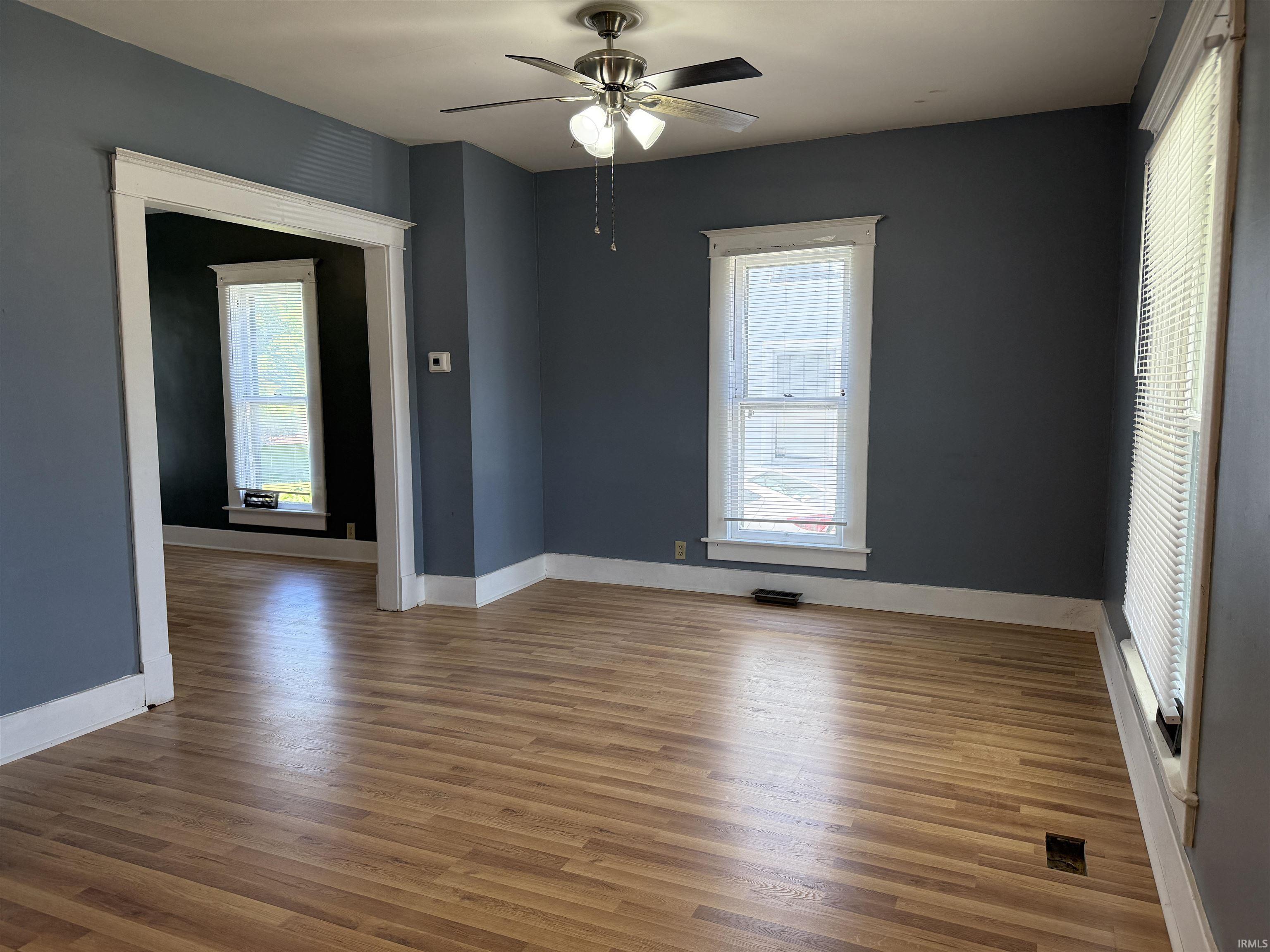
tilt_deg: -5.4
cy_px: 476
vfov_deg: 56.8
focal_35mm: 24
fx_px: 881
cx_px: 635
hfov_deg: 71.6
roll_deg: +0.1
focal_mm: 6.76
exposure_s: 1/228
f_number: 1.78
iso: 200
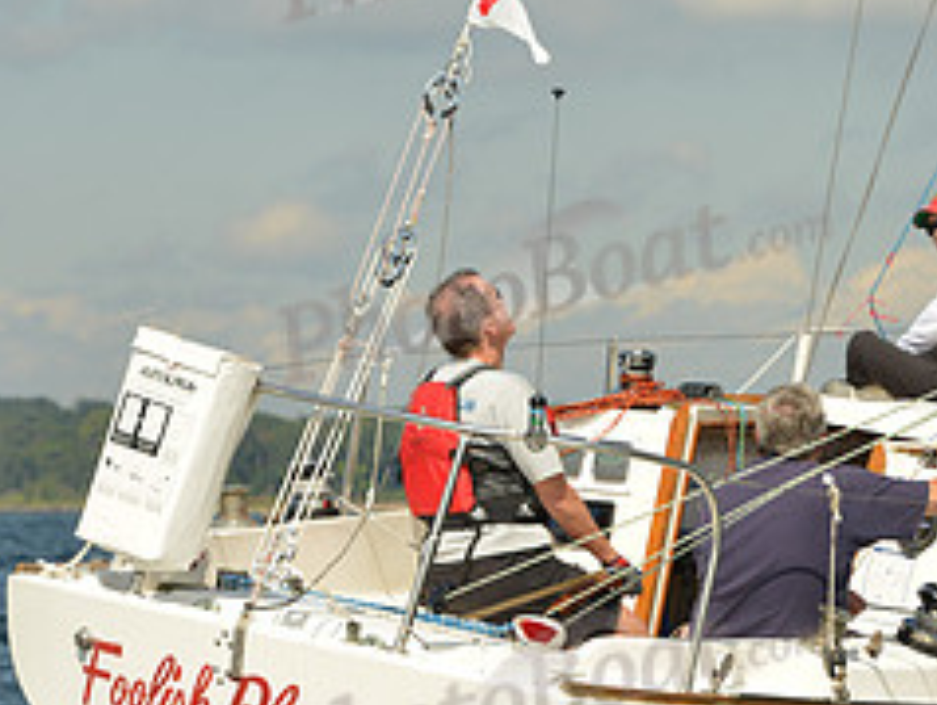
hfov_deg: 7.0
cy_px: 431
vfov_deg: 5.3
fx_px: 7614
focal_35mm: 281
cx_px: 1039
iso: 320
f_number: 8
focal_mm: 120
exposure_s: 1/1600
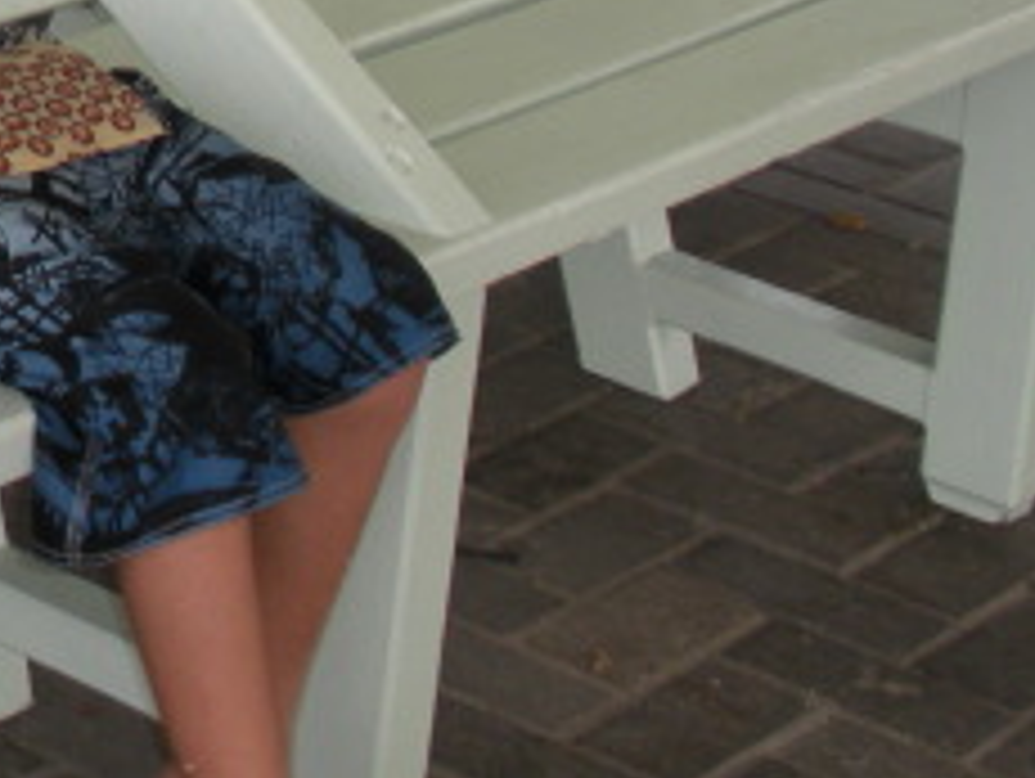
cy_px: -495
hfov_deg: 14.8
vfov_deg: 11.3
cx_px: -432
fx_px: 3741
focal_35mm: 125
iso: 64
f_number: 3.5
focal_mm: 6.3
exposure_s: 1/67.6
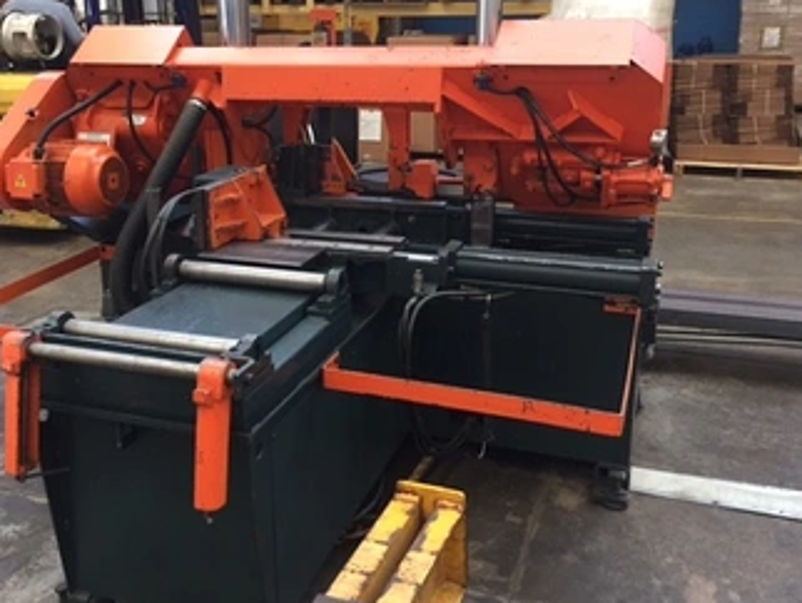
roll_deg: +0.2
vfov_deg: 39.6
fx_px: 835
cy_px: 267
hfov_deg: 51.2
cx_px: 359
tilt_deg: -16.6
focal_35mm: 36
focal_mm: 4.15
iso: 100
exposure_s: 1/30
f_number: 2.2
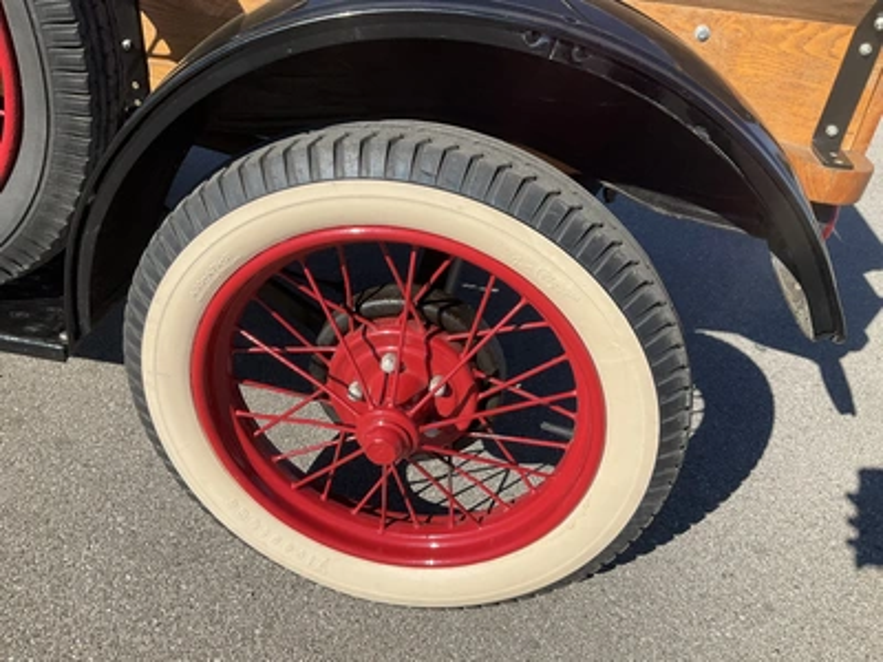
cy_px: 331
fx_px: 740
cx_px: 442
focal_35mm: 29
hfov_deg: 61.7
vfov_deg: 48.2
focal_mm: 3
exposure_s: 1/1626
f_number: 1.8
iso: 25
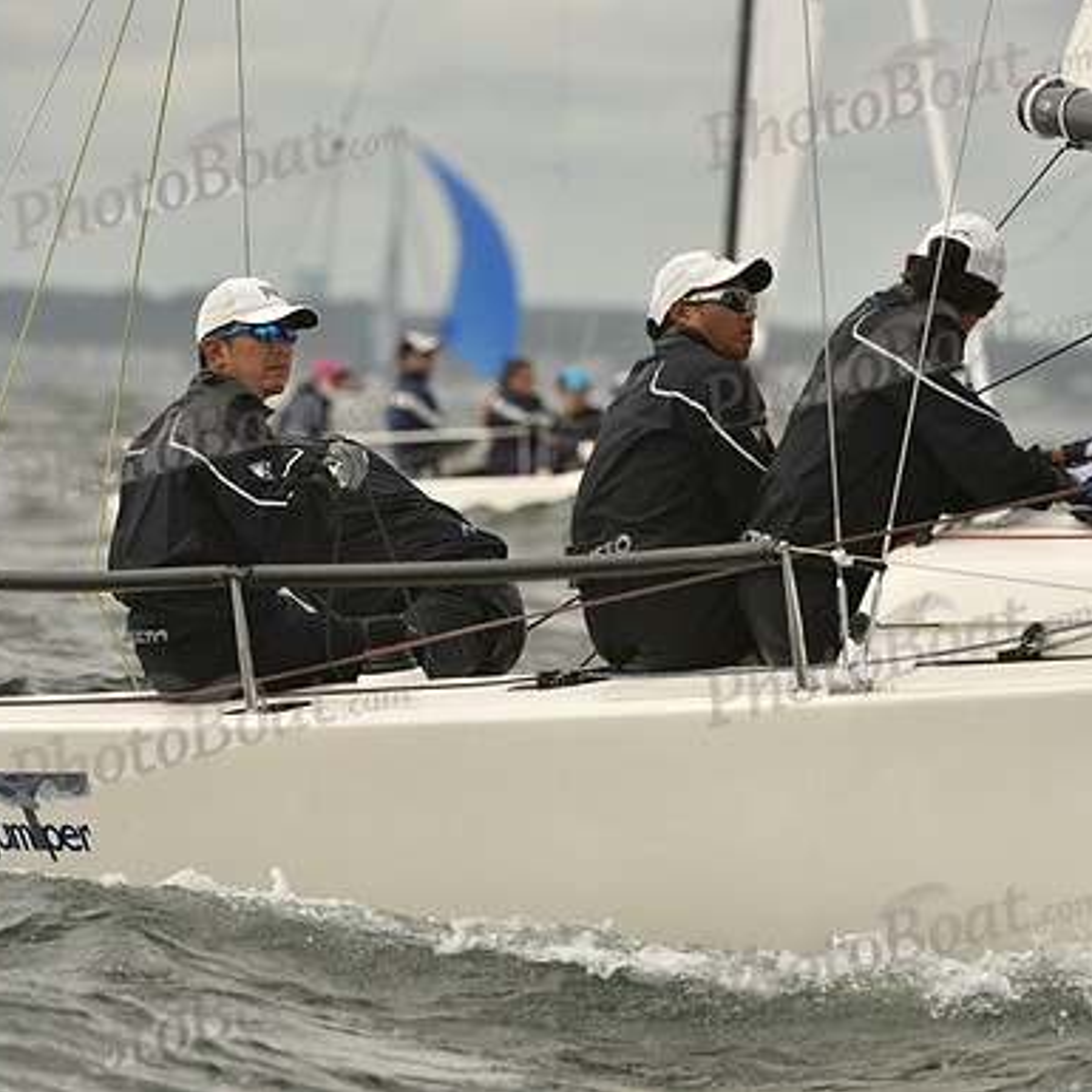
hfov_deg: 3.6
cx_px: 559
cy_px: 546
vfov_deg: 3.6
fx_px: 17381
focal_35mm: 487
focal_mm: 380
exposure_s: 1/1250
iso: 320
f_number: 8
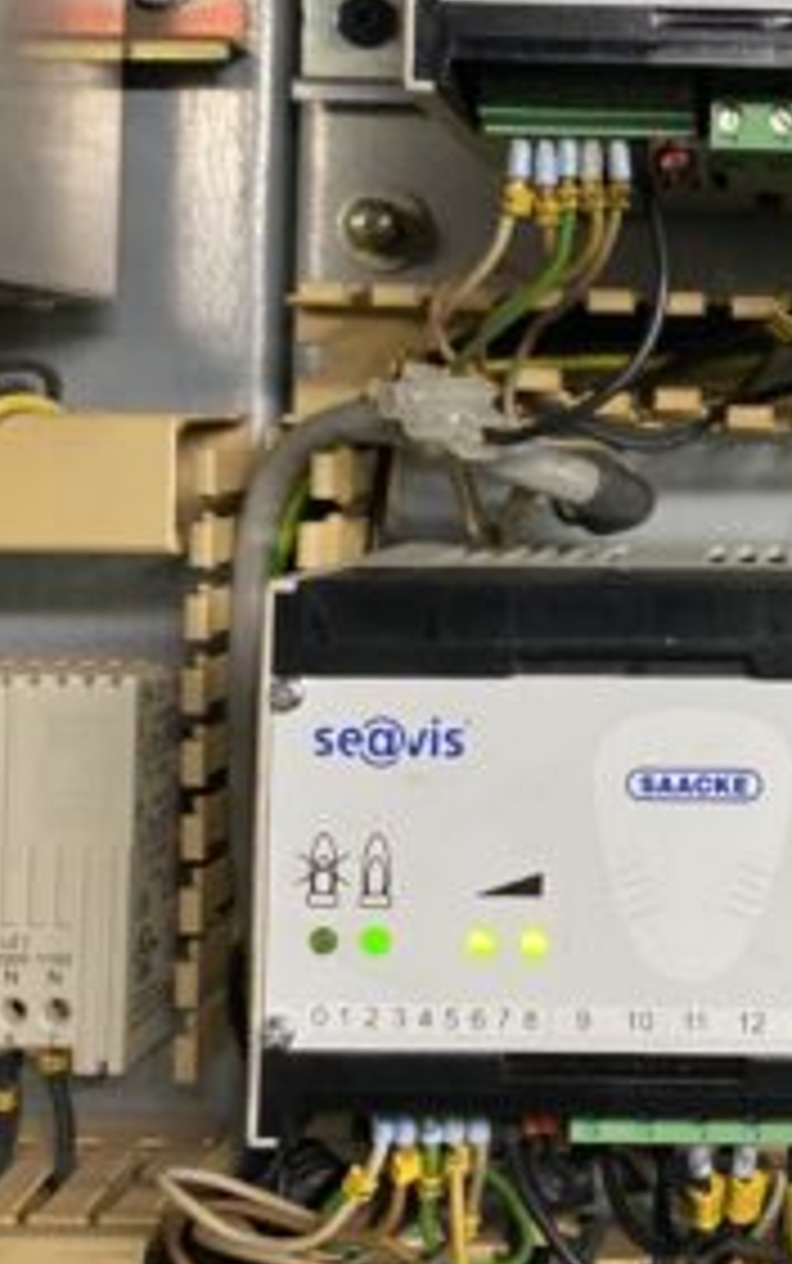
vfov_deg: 41.8
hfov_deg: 26.0
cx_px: 792
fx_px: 1621
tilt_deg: +4.2
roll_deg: +1.2
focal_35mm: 47
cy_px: 378
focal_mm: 4.25
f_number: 1.8
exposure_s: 1/60
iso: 250
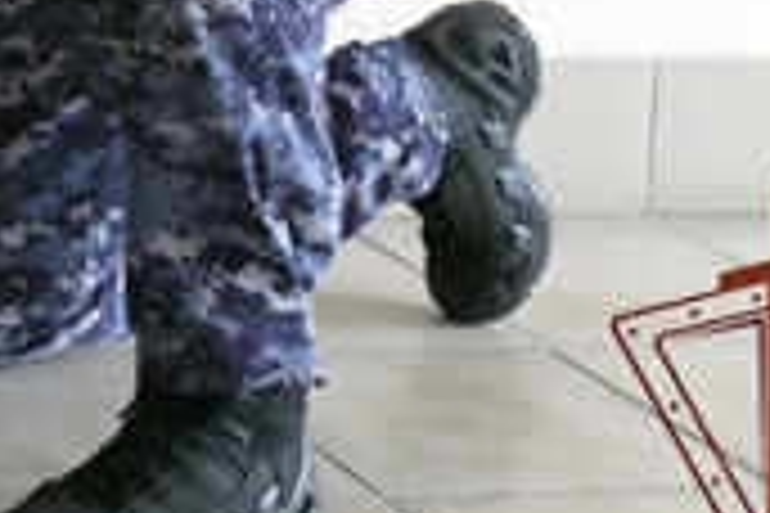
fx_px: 3379
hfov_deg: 11.8
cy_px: -418
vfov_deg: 8.4
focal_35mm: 158
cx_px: -698
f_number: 3.1
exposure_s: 1/30
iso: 1600
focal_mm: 13.16
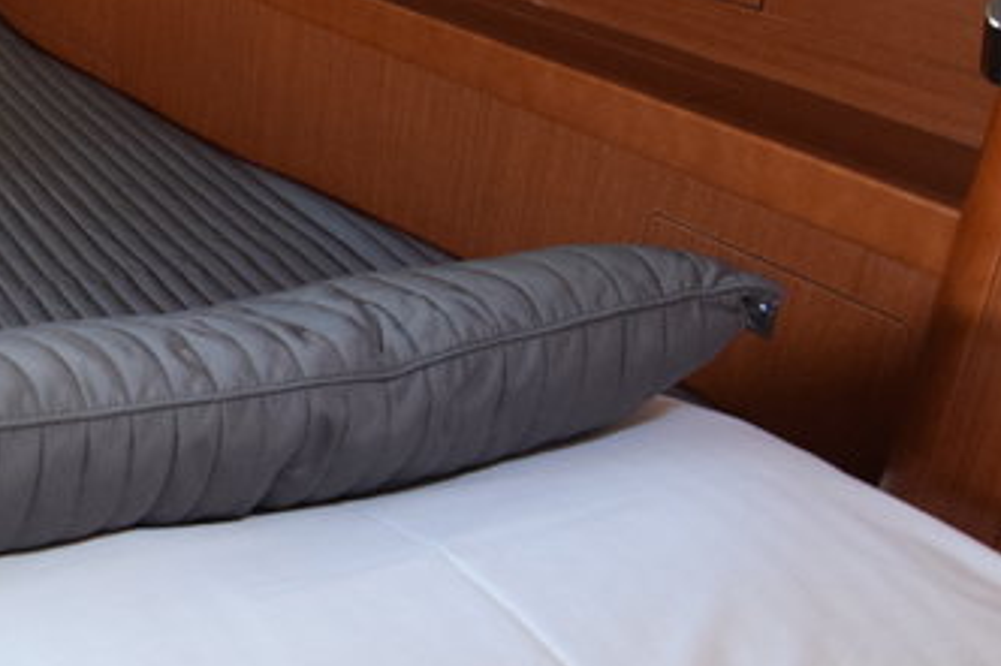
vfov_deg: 24.7
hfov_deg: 32.3
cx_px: -87
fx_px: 1519
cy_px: 396
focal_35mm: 55
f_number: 3.5
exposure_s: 1/50
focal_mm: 11
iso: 1600
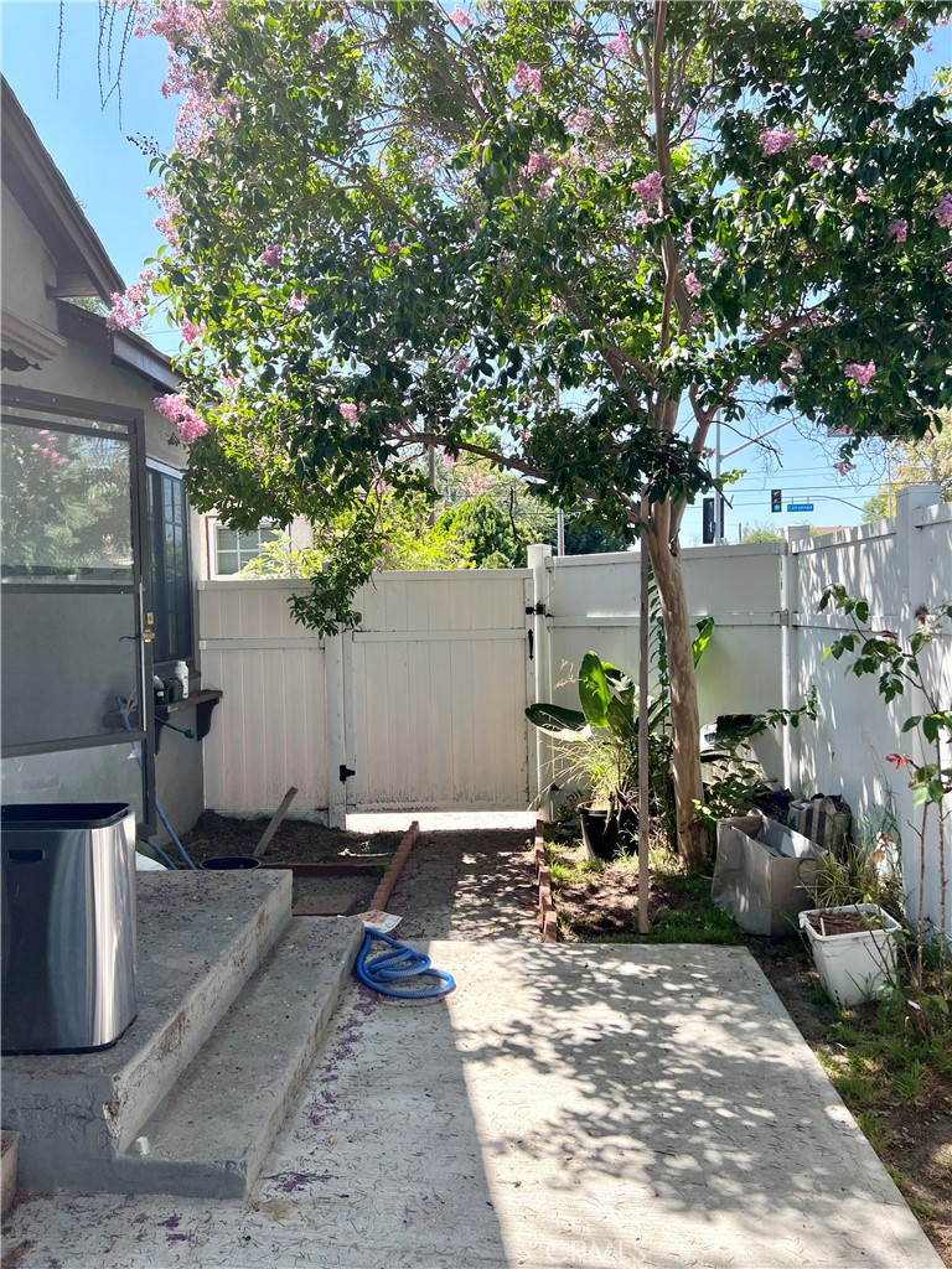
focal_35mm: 26
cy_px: 634
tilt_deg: -0.2
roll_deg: +1.6
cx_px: 476
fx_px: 953
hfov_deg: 53.1
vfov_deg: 67.3
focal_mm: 5.7
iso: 50
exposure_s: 1/949
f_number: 1.5
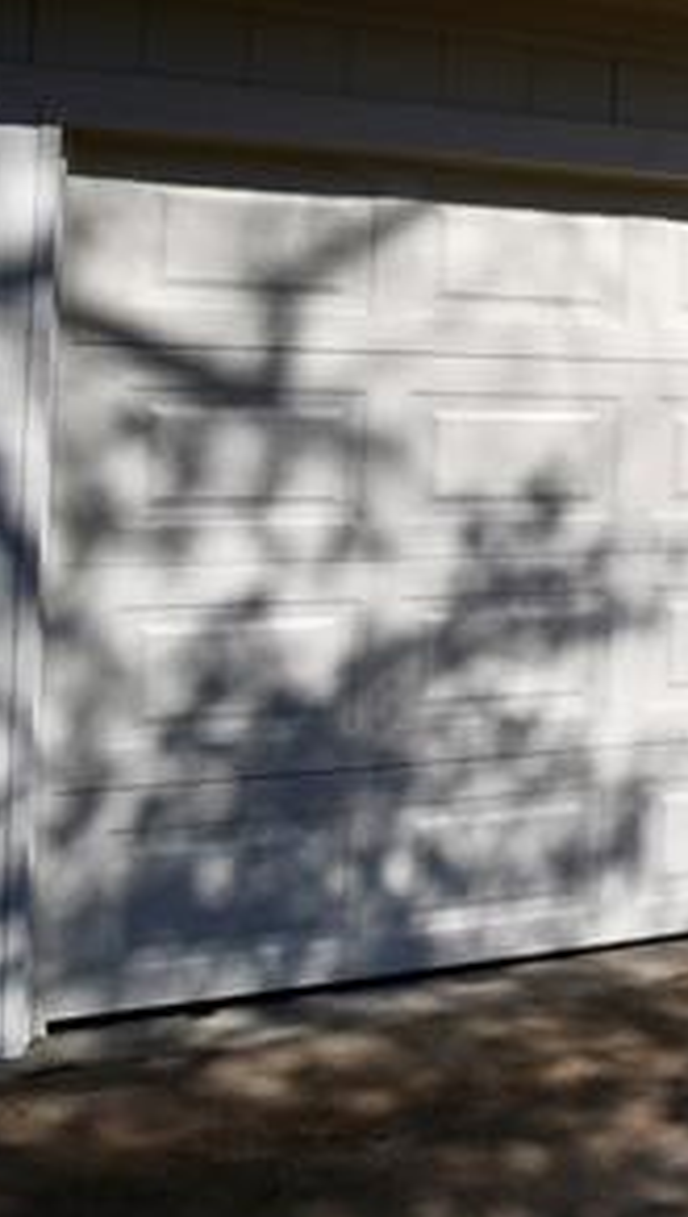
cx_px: 1568
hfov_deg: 15.1
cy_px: 350
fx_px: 1778
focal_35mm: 55
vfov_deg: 37.2
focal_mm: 10
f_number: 14
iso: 200
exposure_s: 1/800
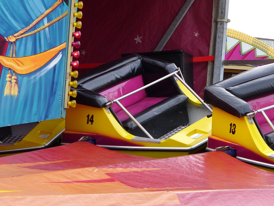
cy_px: 103
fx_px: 1361
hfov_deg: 11.5
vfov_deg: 8.6
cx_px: 137
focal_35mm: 172
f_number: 3.8
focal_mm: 22.7
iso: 80
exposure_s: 1/100
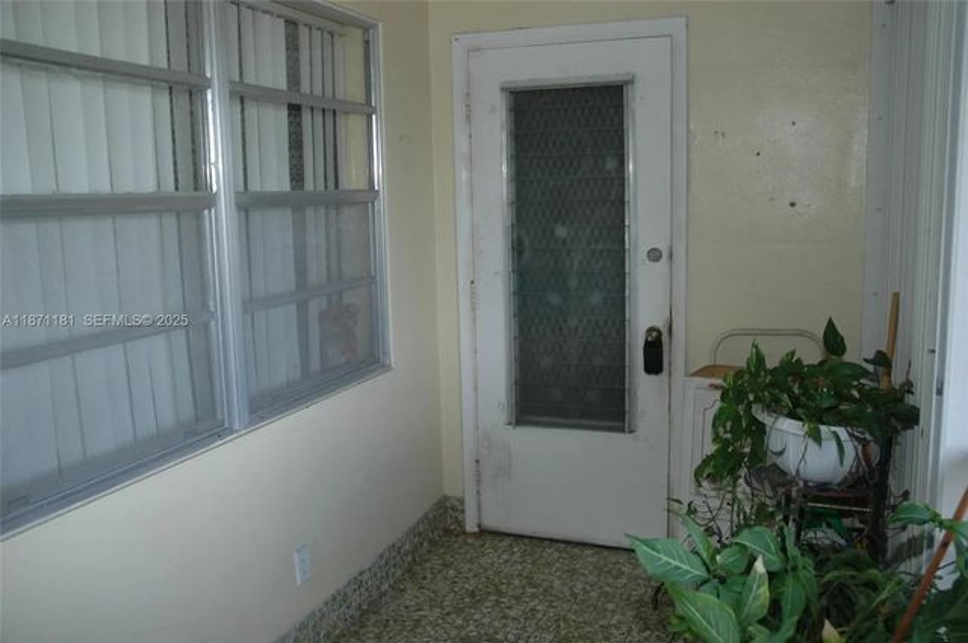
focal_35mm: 33
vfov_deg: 39.9
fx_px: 886
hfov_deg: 57.3
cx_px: 484
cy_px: 322
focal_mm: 22
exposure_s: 1/80
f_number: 4.5
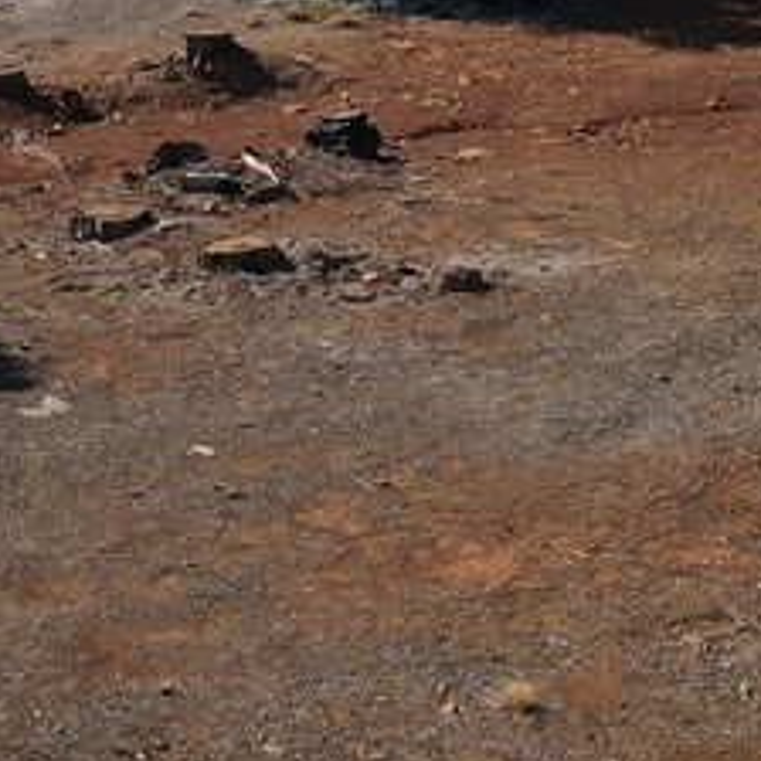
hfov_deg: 17.9
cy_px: -143
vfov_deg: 17.1
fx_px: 2413
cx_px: 241
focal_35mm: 97
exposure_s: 1/725
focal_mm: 4.5
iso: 100
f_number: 2.8
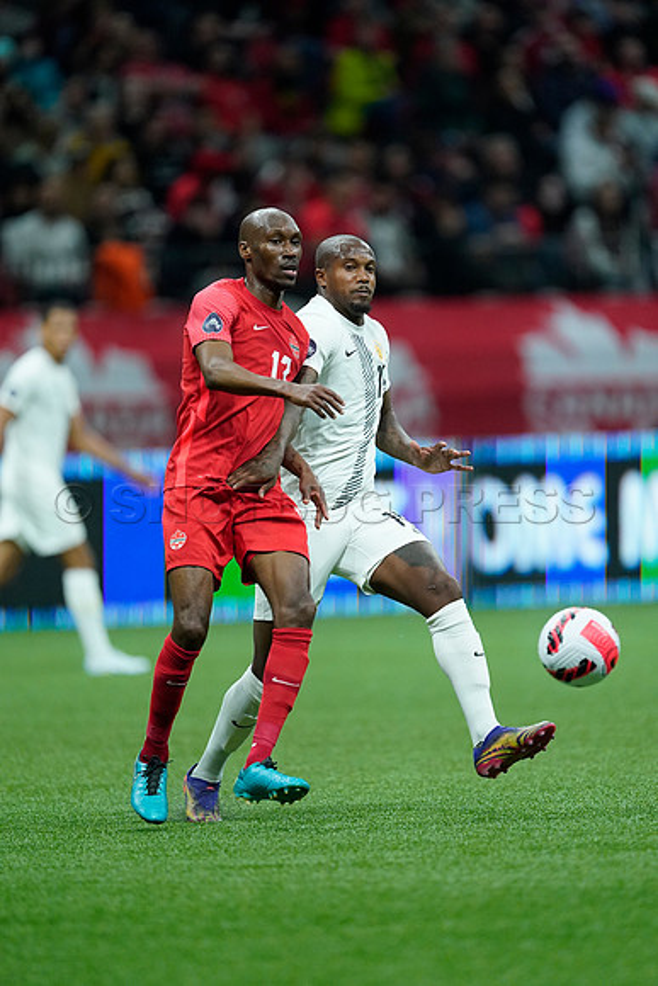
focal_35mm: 600
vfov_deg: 3.4
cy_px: 493
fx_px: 16439
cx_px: 329
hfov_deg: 2.3
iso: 5000
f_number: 4
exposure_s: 1/1600
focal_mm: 600
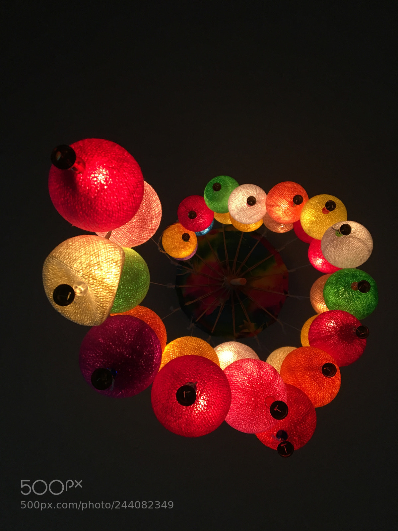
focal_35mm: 29
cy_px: 266
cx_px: 199
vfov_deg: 61.7
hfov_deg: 48.2
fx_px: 445
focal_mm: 4.15
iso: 50
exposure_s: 1/33
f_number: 2.2
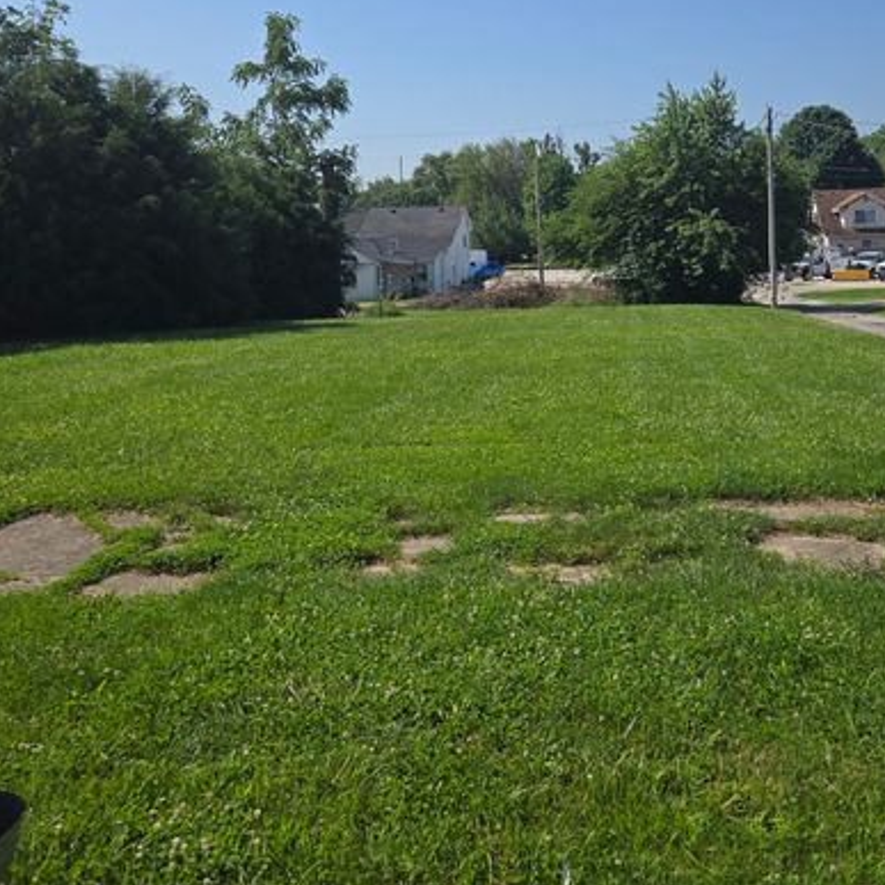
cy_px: 369
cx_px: 528
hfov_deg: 47.0
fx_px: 1012
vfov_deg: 47.0
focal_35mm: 35
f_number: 1.8
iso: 25
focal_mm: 5.4
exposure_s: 1/2384
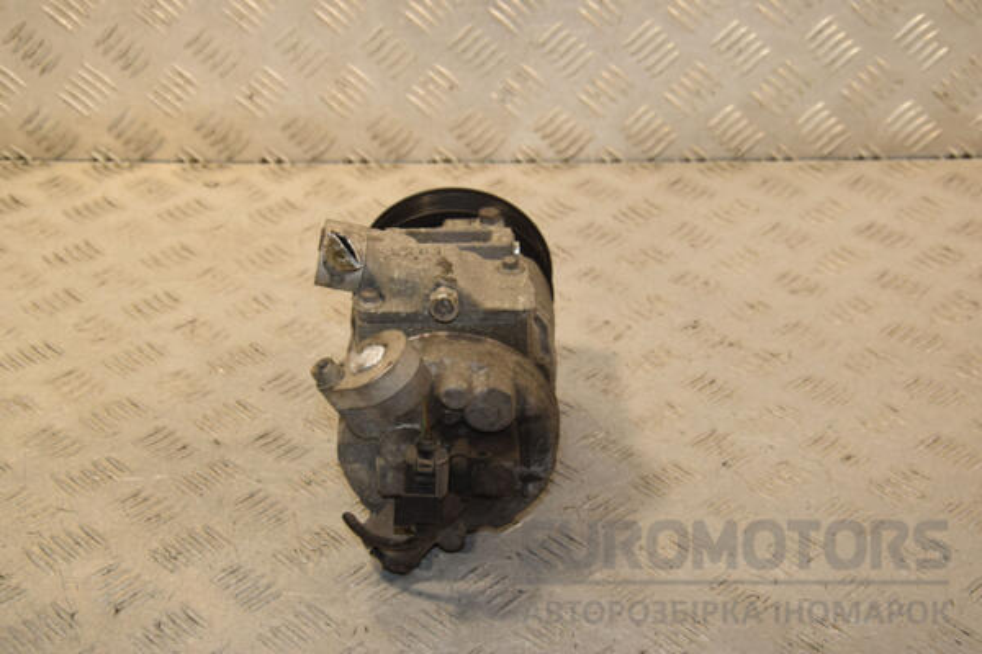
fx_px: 1841
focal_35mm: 68
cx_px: 491
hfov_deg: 29.9
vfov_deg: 20.2
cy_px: 327
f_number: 7.1
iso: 800
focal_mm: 45
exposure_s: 1/200
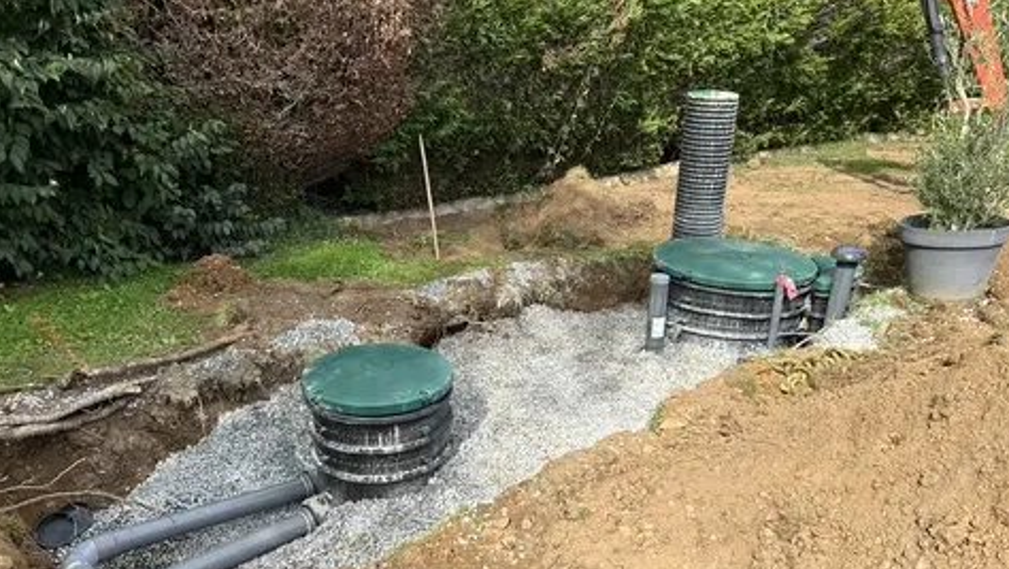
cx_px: 501
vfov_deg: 39.7
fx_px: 776
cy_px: 384
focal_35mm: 29
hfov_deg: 66.0
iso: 50
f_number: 1.5
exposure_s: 1/1621
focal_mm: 5.7
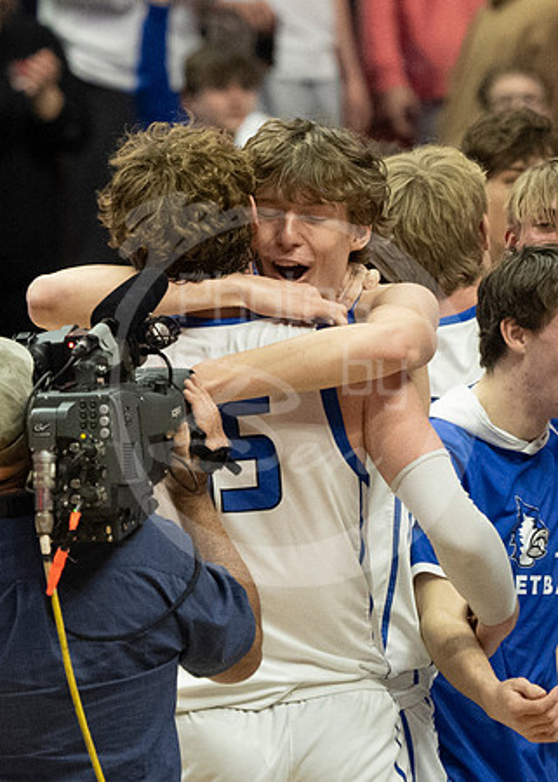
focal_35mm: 621
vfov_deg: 3.2
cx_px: 275
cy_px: 356
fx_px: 13787
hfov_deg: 2.3
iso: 2500
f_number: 2.8
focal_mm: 155
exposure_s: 1/800
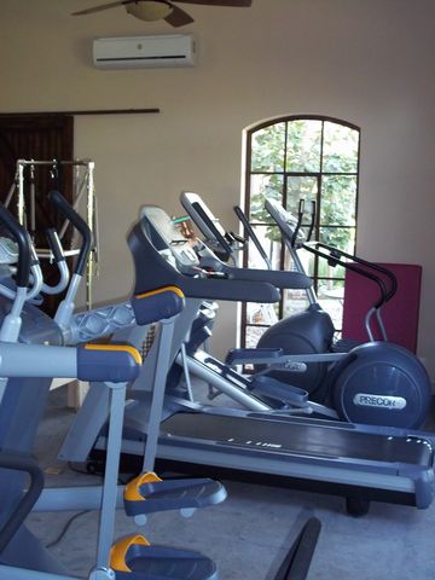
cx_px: 218
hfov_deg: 31.5
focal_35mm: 46
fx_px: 771
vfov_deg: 41.2
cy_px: 290
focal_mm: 8.2
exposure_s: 1/40
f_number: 3.5
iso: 320
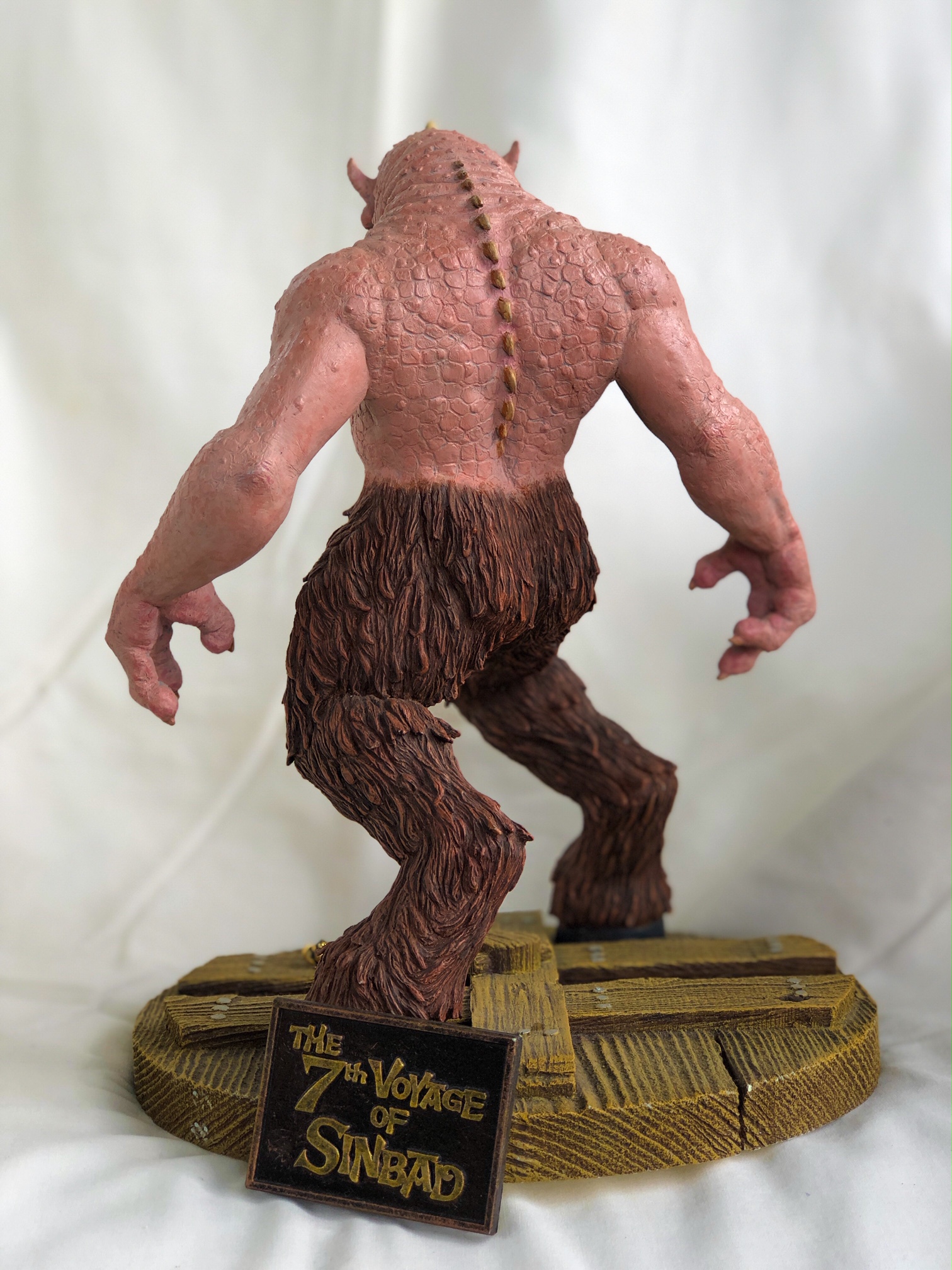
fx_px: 2090
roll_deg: +0.9
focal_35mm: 57
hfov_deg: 25.7
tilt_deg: -16.6
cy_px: 635
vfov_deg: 33.8
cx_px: 476
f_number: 2.8
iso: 25
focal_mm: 6.6
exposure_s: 1/60
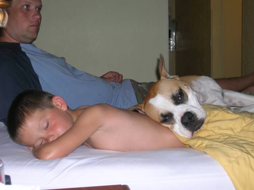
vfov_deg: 25.2
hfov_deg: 33.2
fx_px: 426
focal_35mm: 58
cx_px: 127
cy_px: 95
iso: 50
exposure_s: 1/60.1
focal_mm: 9.7
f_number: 3.5
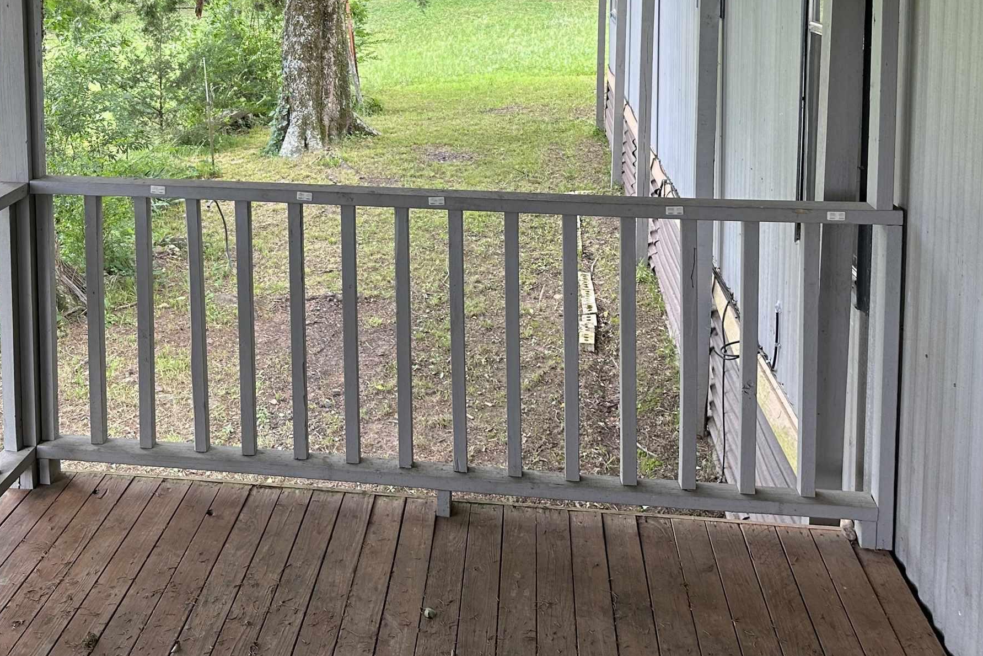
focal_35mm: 43
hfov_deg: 44.6
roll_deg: +0.8
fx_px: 1174
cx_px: 311
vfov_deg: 29.6
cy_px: 38
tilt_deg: -5.6
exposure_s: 1/121
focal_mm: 6.86
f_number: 1.78
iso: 80
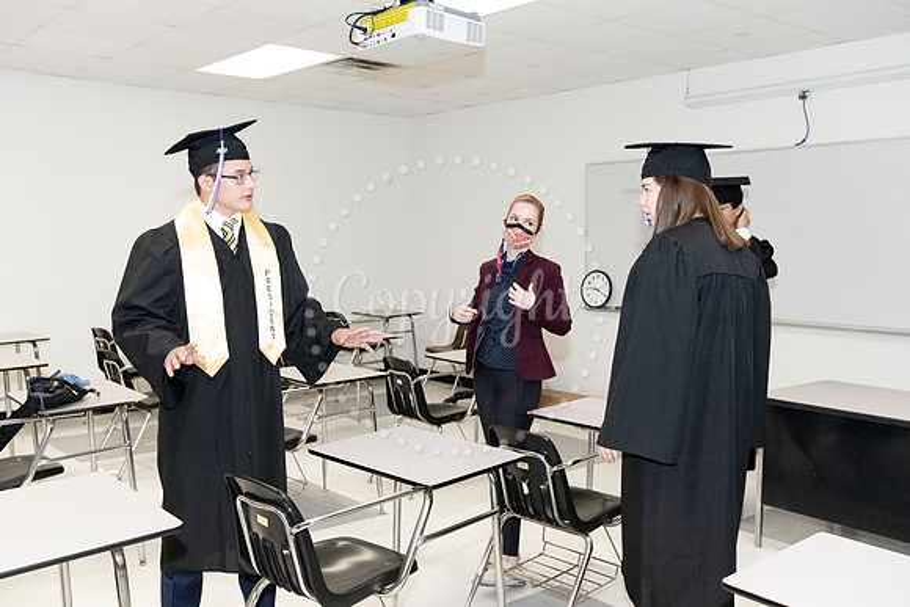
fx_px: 885
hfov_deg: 54.4
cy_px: 304
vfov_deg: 37.9
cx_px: 455
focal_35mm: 35
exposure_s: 1/200
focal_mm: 35
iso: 6400
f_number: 8
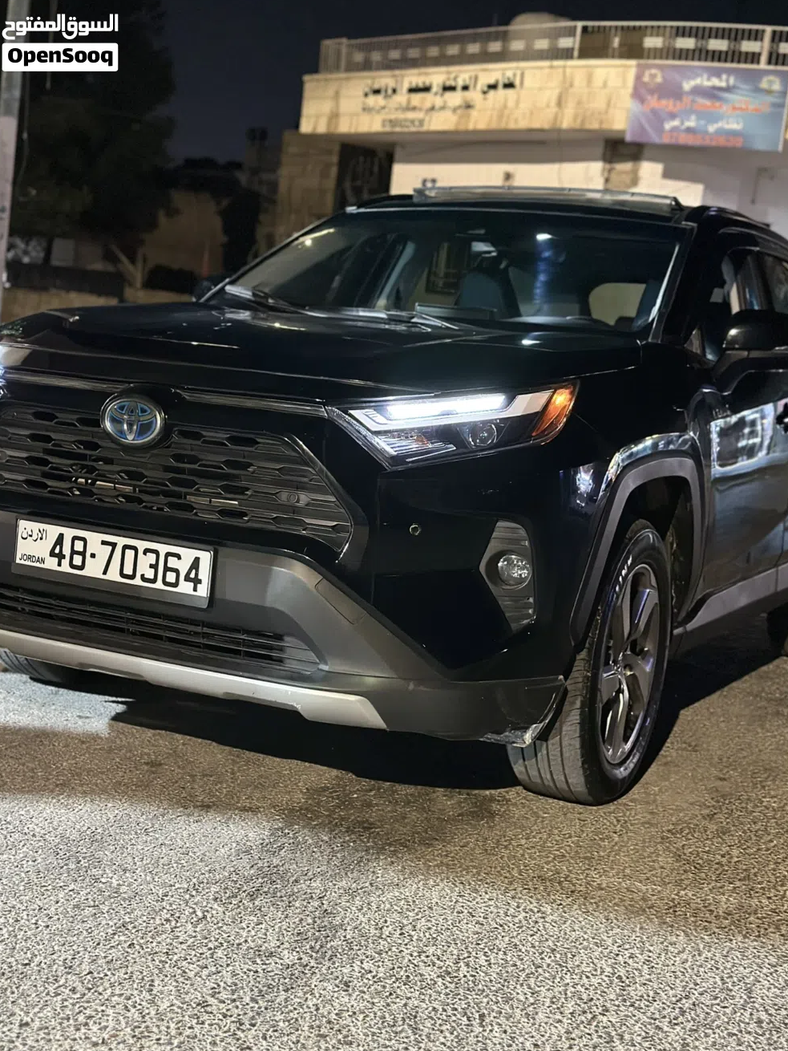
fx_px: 1517
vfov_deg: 38.2
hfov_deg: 29.1
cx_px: 393
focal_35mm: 50
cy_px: 542
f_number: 1.78
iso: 1000
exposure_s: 1/25
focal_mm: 6.86
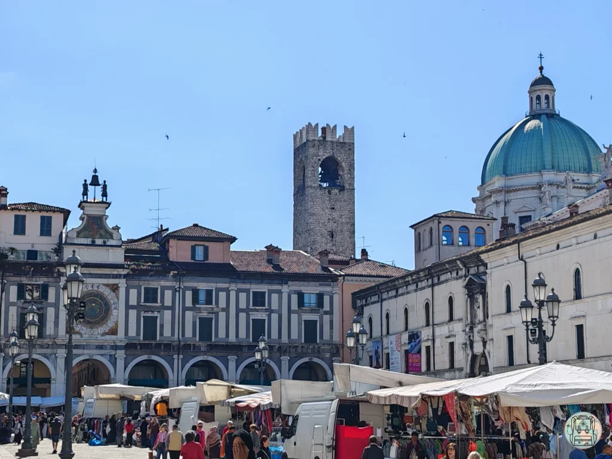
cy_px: 230
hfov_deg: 29.8
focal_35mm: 65
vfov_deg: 22.6
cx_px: 306
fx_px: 1149
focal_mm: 6.83
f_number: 1.4
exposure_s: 1/4100
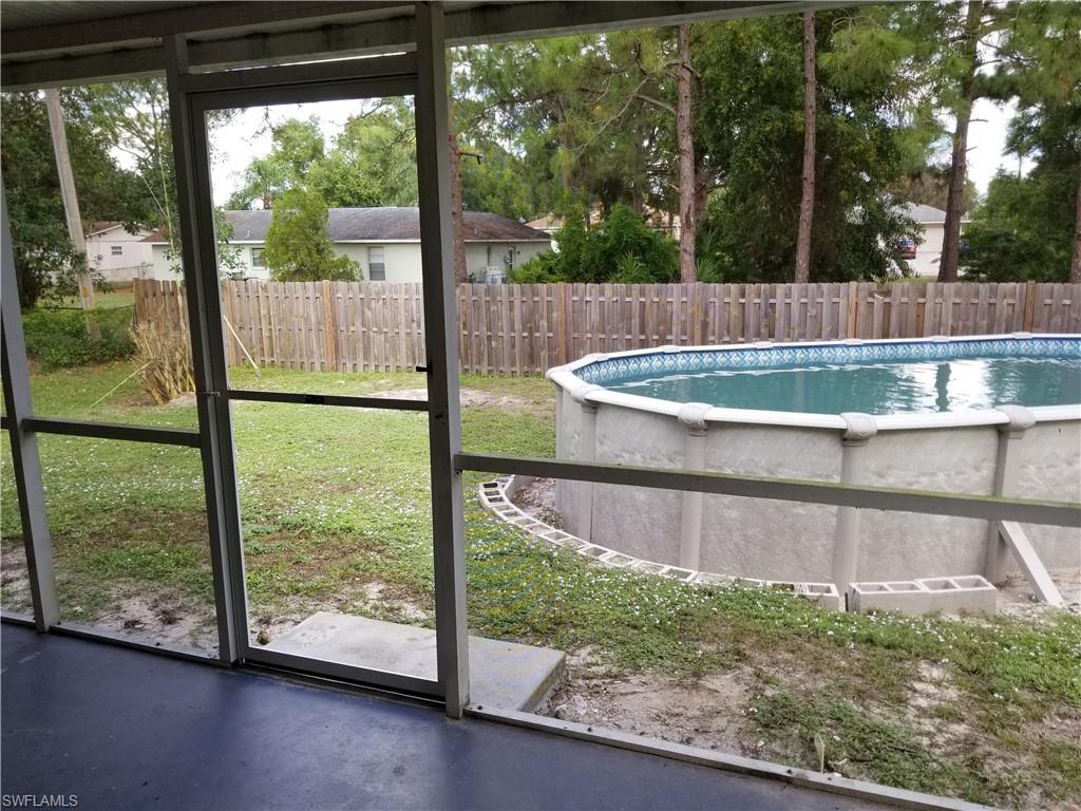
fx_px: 812
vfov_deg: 53.1
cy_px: 406
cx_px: 540
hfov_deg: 67.3
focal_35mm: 26
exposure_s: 1/243
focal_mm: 4.3
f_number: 1.7
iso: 50
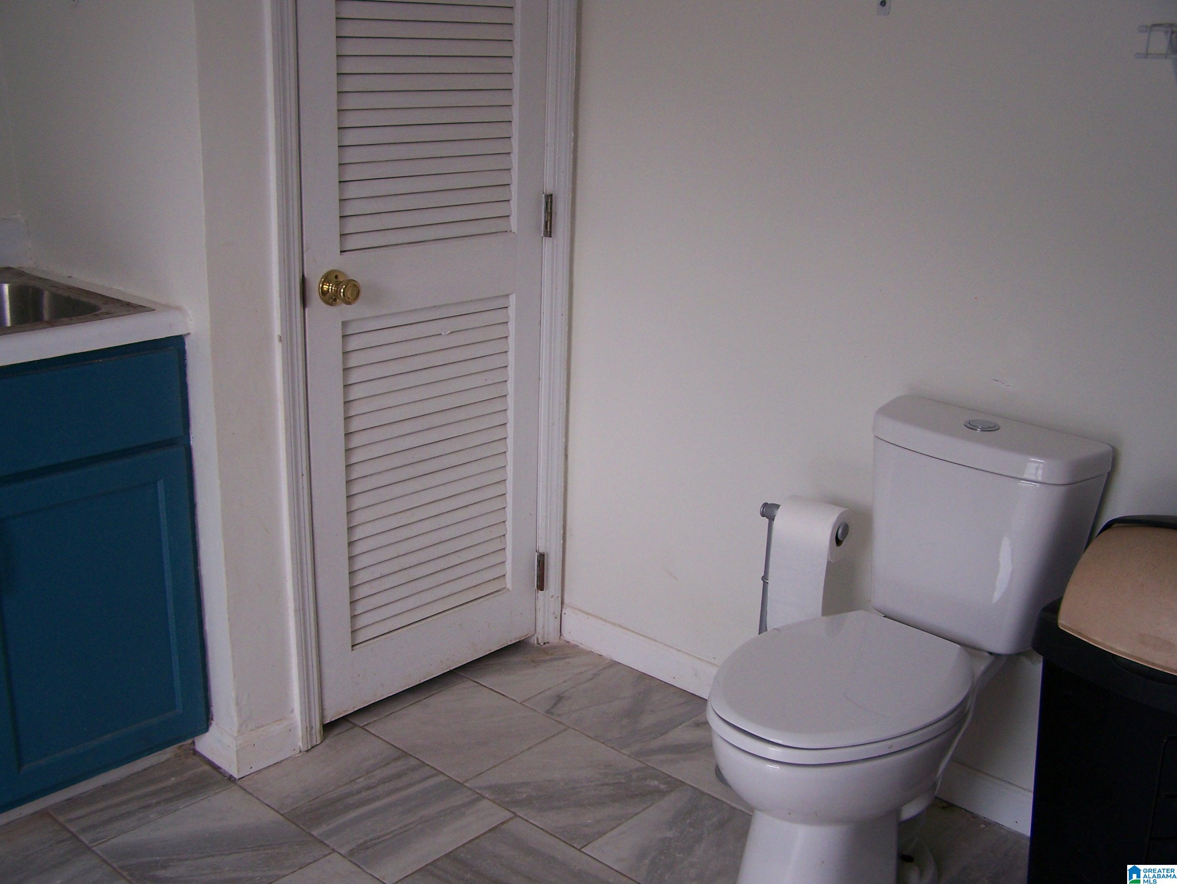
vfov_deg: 37.8
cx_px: 588
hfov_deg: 48.9
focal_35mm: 38
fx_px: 1293
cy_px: 442
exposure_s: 1/100
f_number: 2.8
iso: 80
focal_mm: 6.3
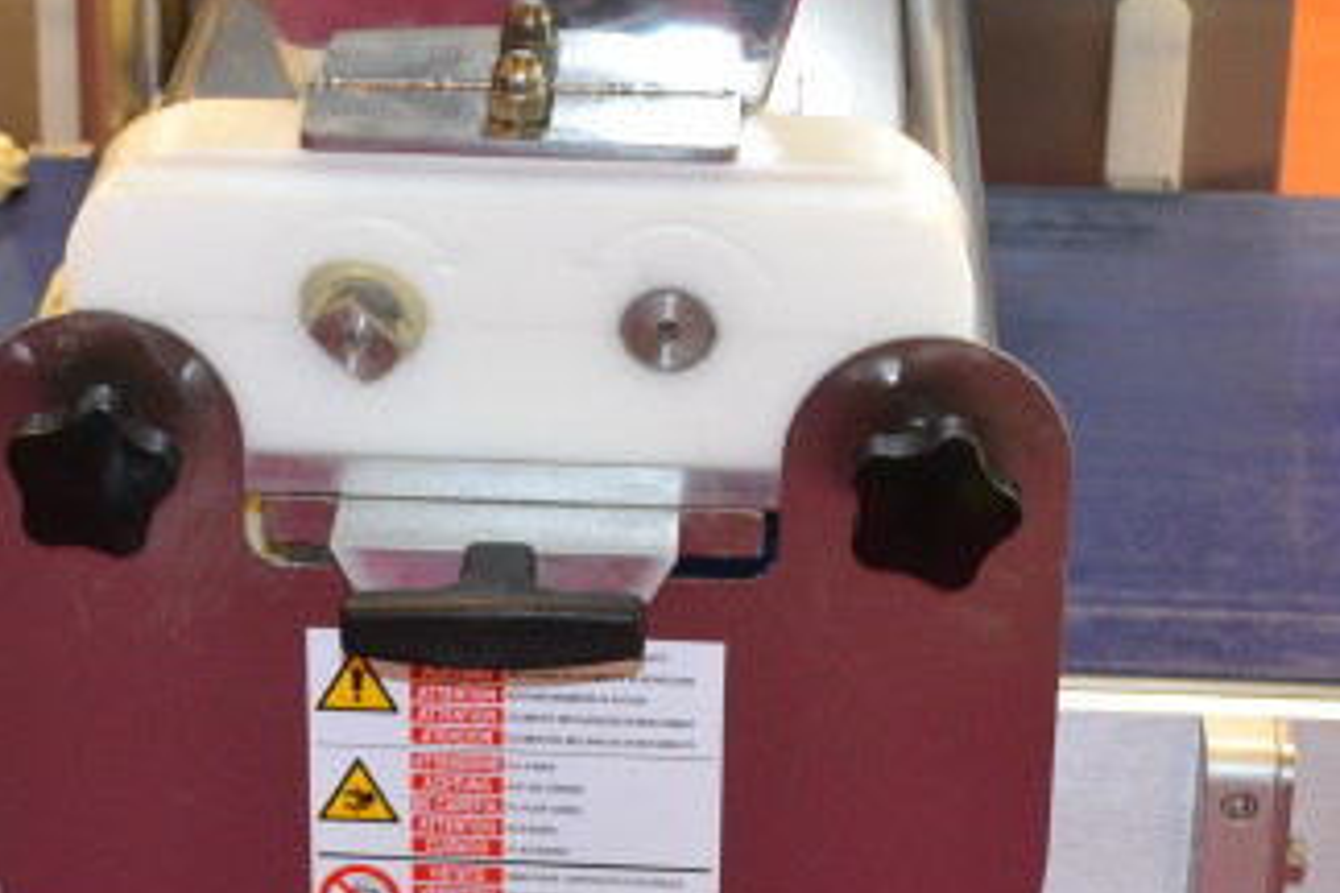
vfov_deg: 12.3
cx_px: 409
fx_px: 4131
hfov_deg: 18.4
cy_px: 304
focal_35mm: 111
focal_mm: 24
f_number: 4
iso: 800
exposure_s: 1/60
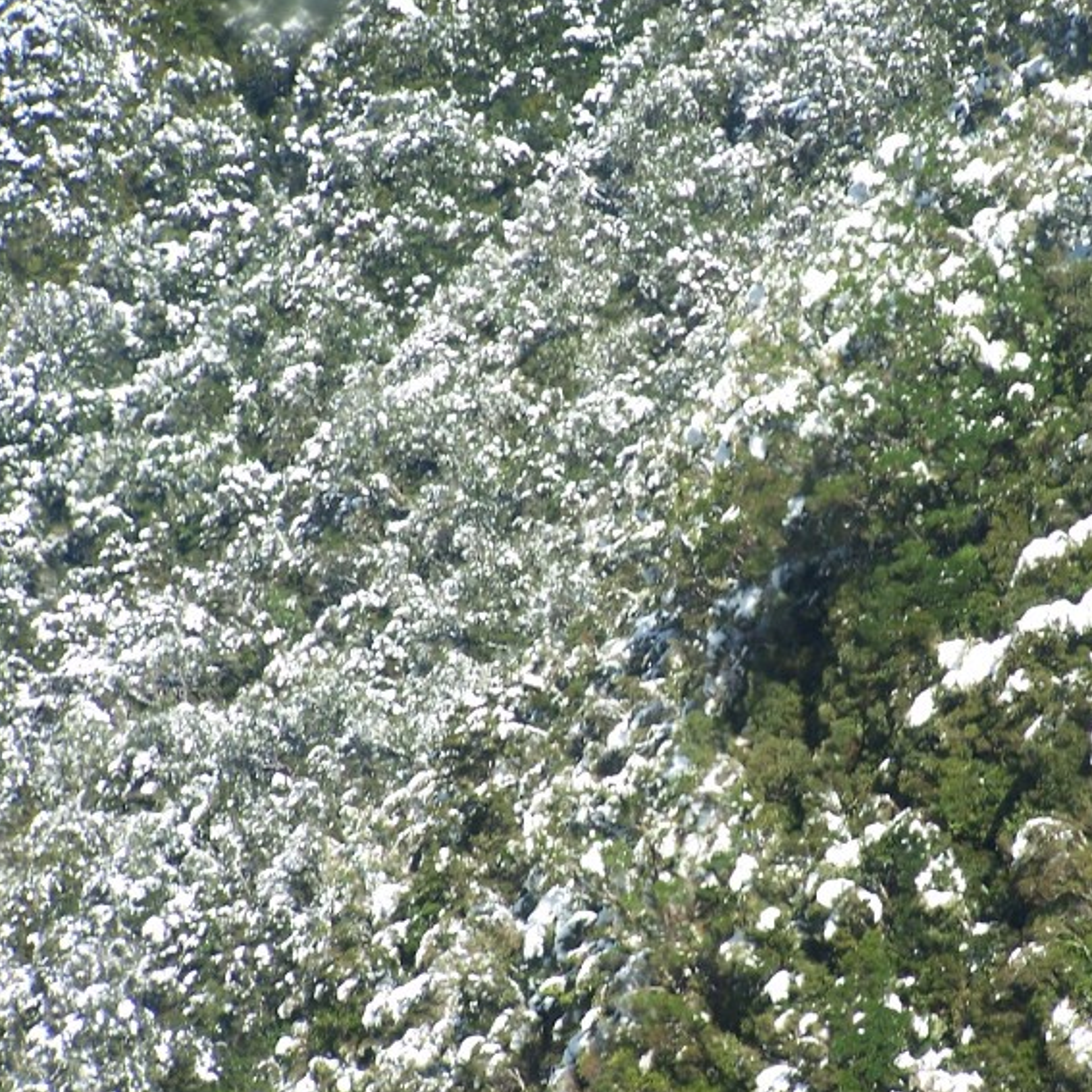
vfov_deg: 6.4
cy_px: 570
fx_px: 9708
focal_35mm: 272
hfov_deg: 6.4
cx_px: 736
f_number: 3.2
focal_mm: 36.2
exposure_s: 1/500
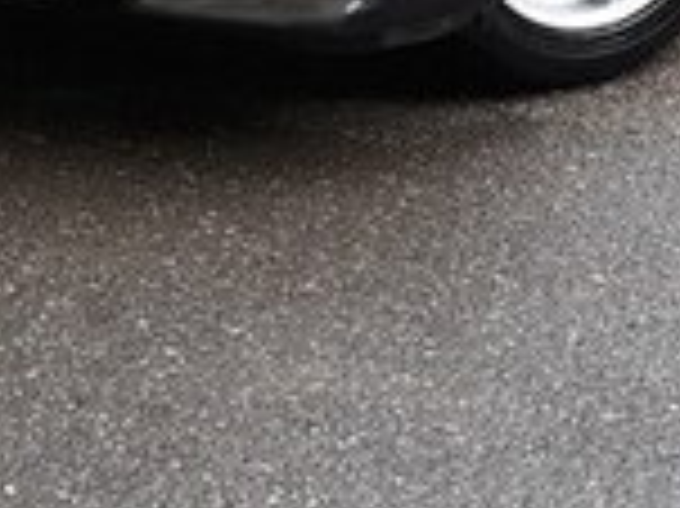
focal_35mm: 118
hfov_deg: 16.6
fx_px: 2316
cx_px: 162
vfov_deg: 12.0
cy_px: -241
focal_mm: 3.71
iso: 40
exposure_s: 1/100
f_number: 1.7
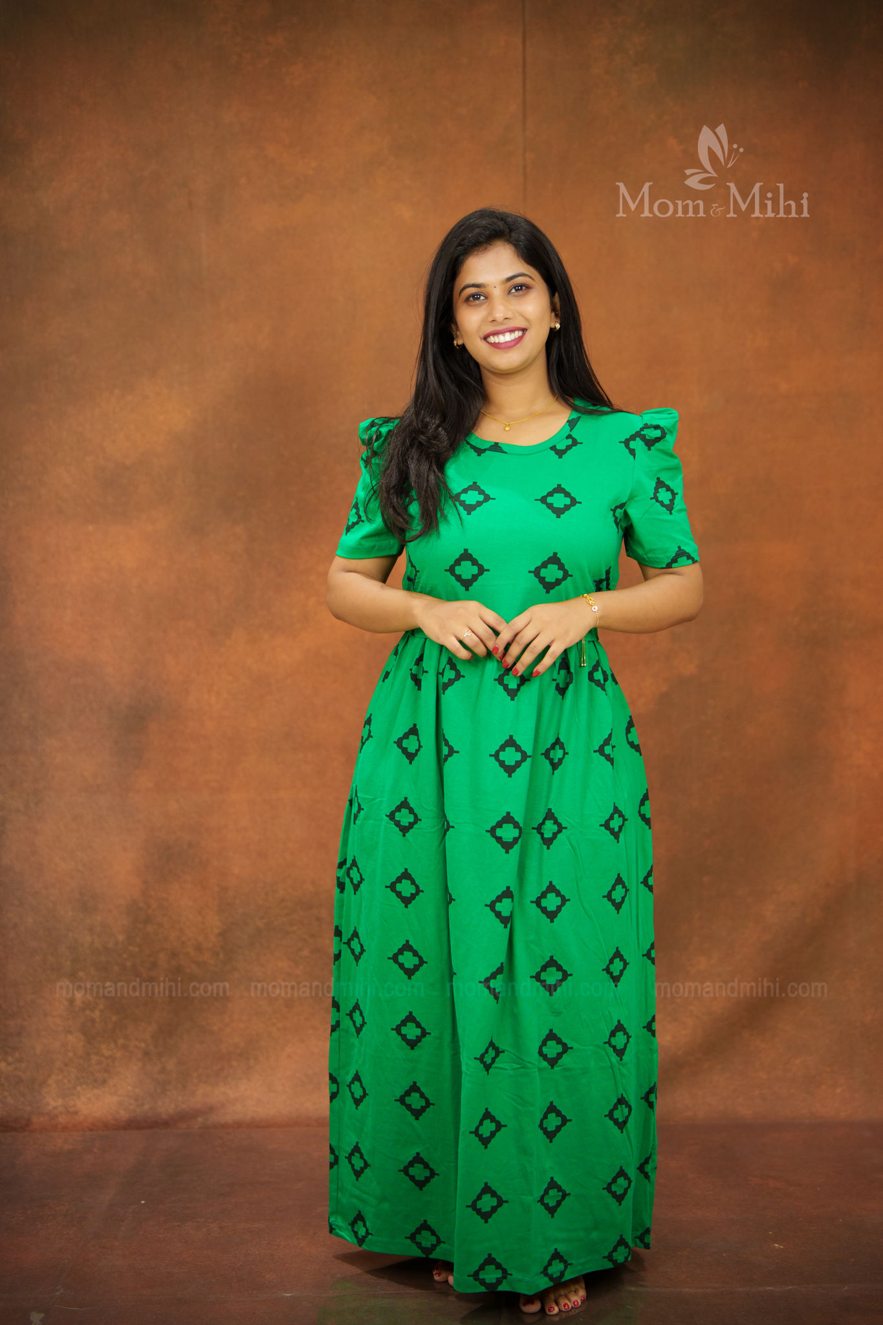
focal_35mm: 50
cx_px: 442
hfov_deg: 27.0
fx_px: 1840
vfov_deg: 39.6
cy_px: 662
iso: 400
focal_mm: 50
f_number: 2
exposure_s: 1/200
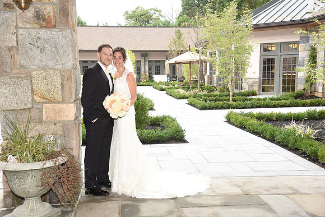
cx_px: 162
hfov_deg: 48.4
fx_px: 361
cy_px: 108
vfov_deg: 33.4
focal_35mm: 40
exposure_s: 1/125
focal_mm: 40
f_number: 9
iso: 1000
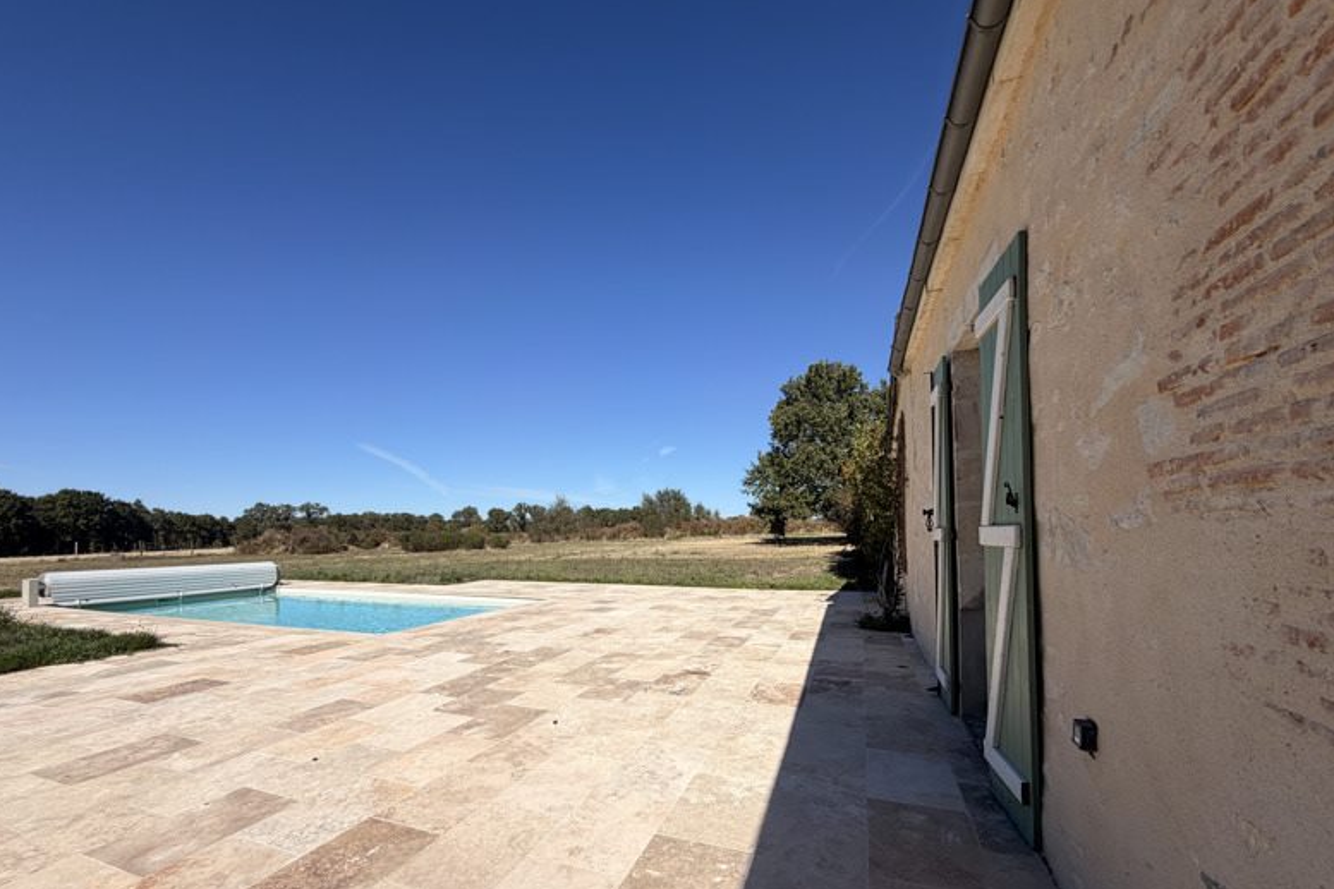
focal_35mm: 15
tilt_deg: +2.9
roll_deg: +0.3
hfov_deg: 100.4
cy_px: 508
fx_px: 556
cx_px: 649
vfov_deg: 76.9
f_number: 2.2
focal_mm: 2.22
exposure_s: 1/1339
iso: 20
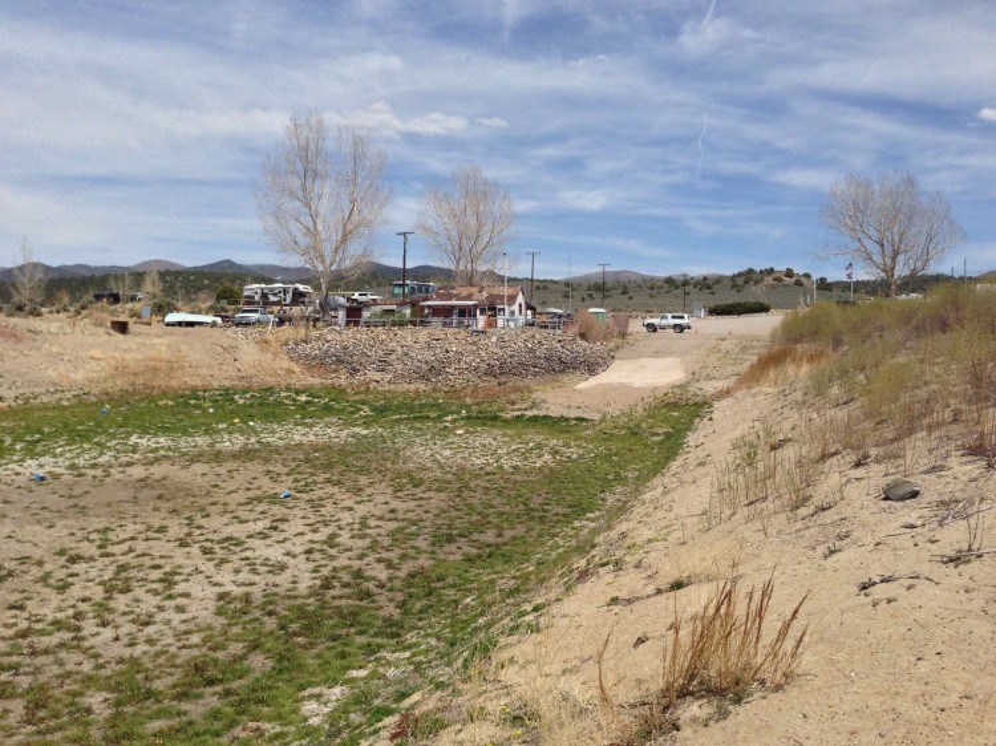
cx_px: 498
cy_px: 373
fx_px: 949
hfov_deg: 55.4
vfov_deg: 42.9
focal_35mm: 33
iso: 50
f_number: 2.4
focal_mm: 4.12
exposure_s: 1/2463
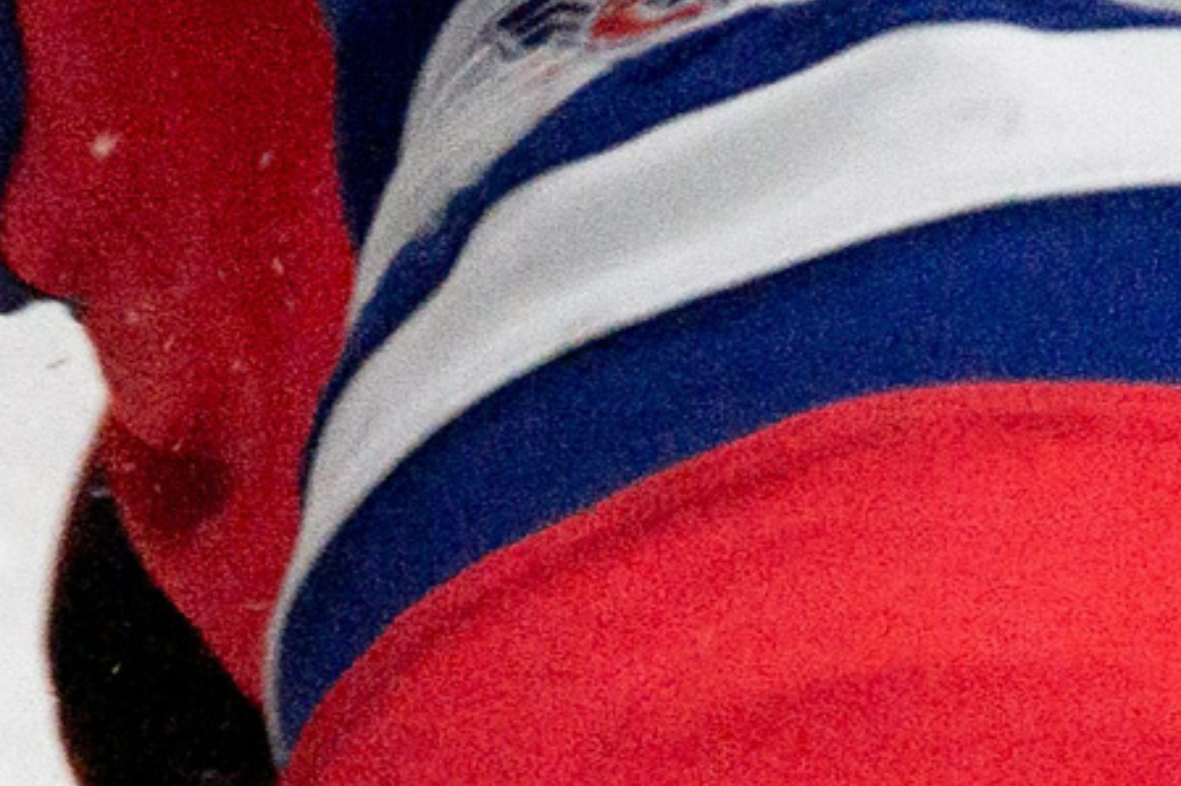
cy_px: 1079
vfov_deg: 0.6
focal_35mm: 2267
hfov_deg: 0.9
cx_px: -570
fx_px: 74339
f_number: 5.6
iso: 2000
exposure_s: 1/1000
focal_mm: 175
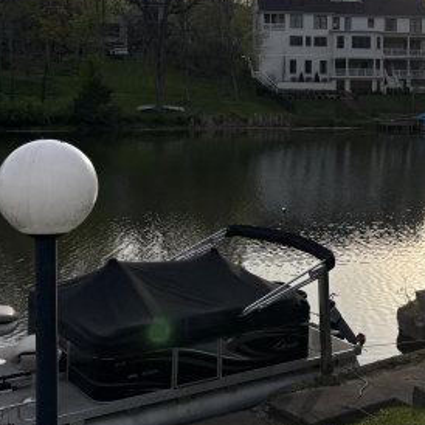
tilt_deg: -1.6
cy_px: 116
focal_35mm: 56
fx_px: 778
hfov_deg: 30.1
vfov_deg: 30.1
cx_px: 313
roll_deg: -0.6
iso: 50
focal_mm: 5.96
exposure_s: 1/4950
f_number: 1.6
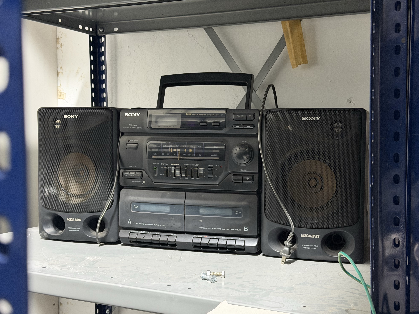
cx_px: 208
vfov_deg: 29.7
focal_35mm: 49
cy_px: 159
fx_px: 593
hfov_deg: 38.9
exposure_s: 1/33
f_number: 1.78
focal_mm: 6.76
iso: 500
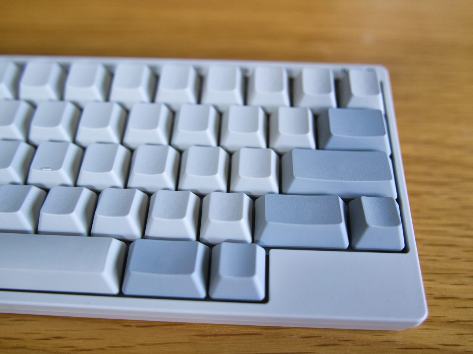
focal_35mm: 31
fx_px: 424
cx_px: 237
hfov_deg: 58.4
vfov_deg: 45.4
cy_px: 176
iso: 1000
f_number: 2.8
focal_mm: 28
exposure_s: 1/640
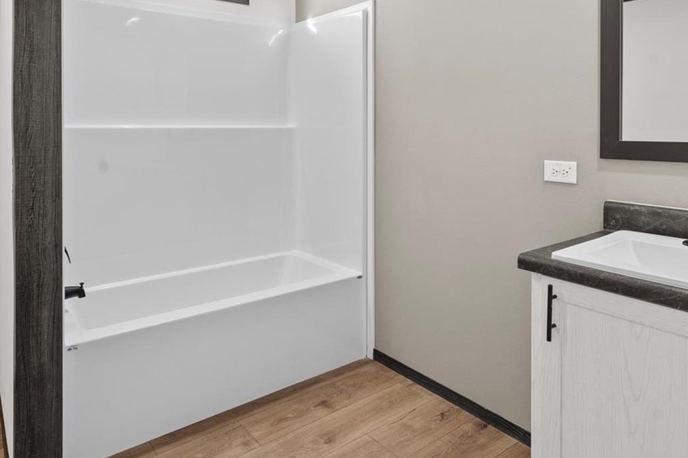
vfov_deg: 49.9
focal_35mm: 25
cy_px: 136
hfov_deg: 71.5
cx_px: 341
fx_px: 478
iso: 400
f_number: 8
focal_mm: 16
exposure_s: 1/3
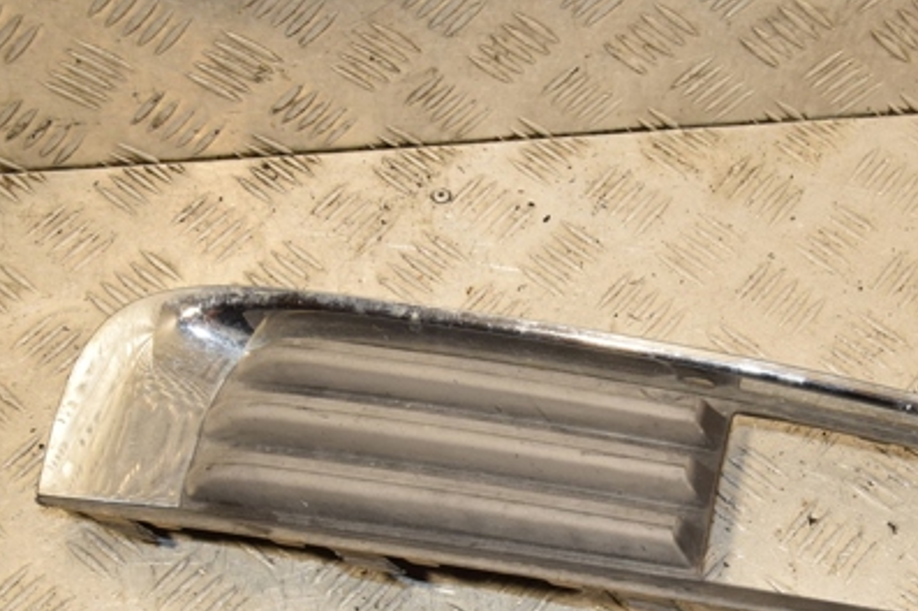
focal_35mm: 58
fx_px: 1478
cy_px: 465
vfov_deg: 23.1
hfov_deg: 34.0
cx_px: 645
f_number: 8
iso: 800
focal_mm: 24
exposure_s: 1/200
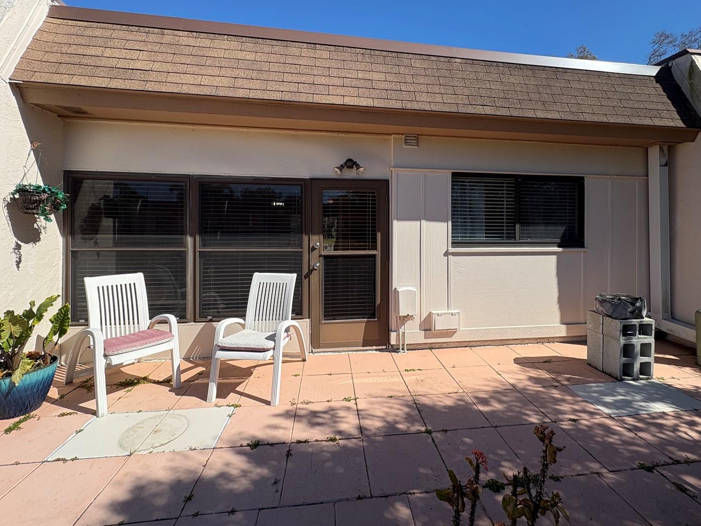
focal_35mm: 16
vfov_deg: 77.7
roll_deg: -0.2
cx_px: 372
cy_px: 227
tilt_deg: +0.7
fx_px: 324
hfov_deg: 94.4
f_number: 2.2
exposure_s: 1/1748
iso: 50
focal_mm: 2.22
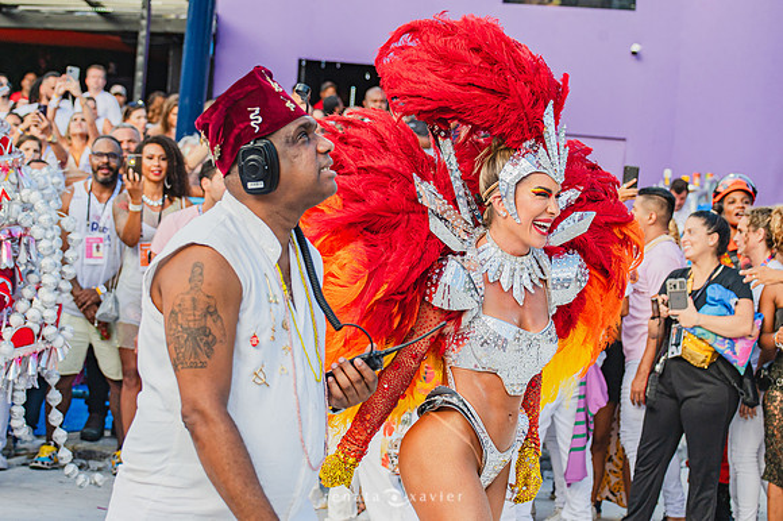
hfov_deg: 21.0
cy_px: 224
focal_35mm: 97
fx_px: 2108
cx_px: 336
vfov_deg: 14.1
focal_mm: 85
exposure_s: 1/1600
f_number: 5.6
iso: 400
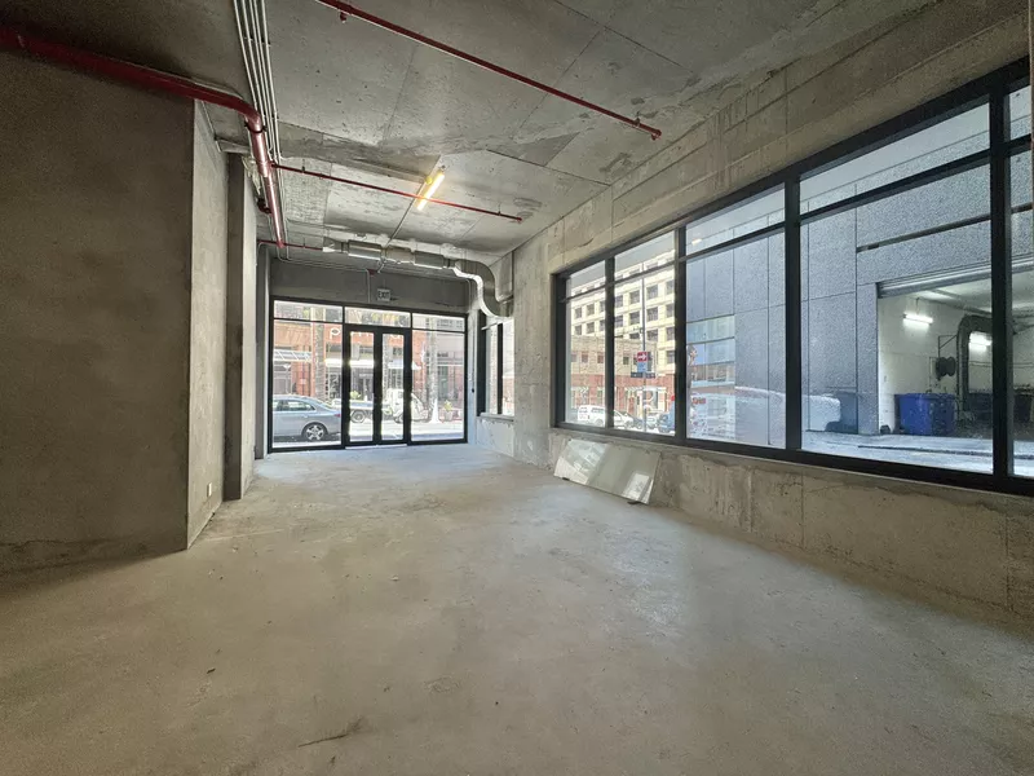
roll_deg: +0.1
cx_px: 517
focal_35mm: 14
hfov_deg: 102.1
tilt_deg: -0.3
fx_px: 418
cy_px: 388
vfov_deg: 85.7
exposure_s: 1/99
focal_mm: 2.22
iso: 64
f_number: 2.2
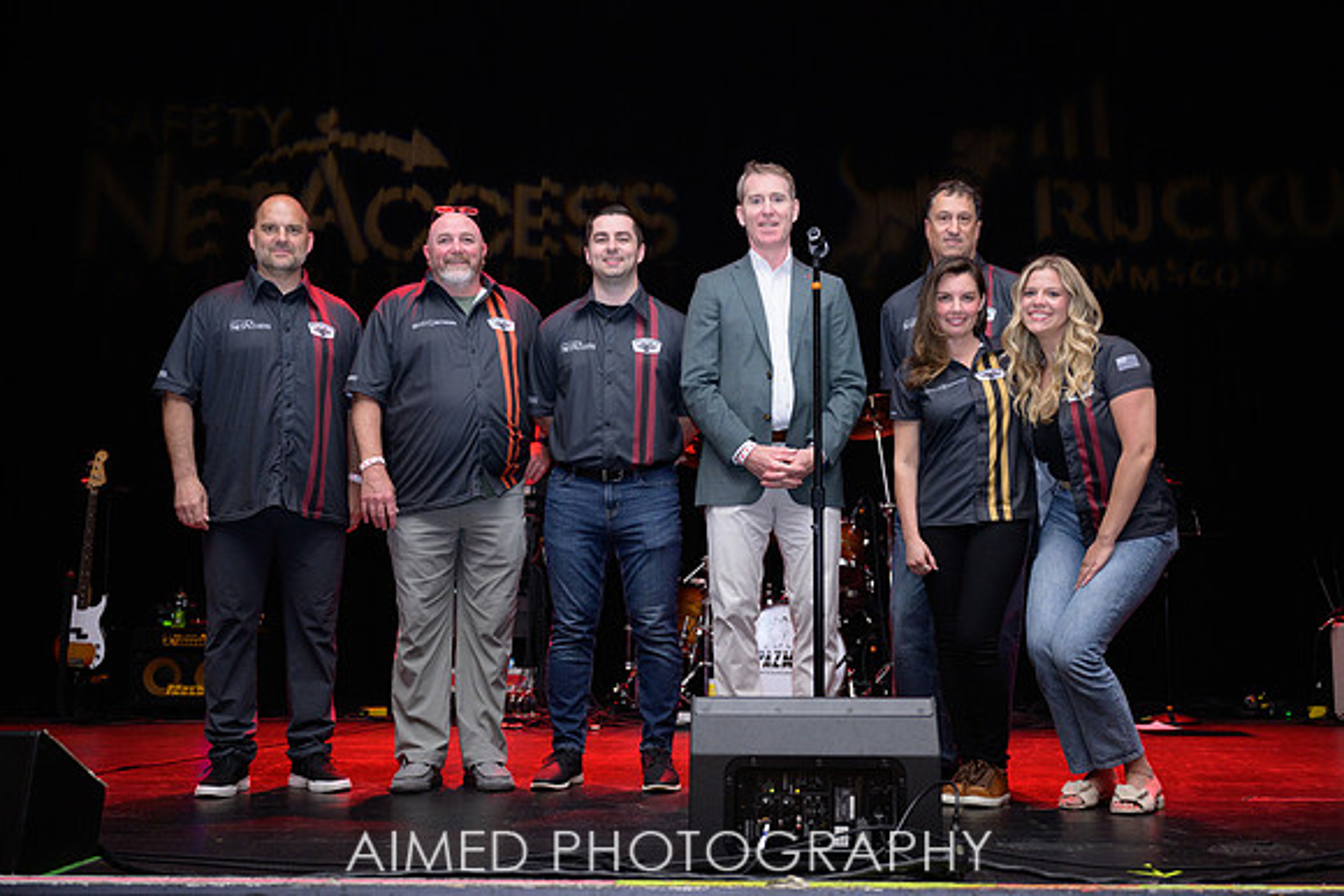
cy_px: 415
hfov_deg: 48.7
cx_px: 722
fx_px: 1485
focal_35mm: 40
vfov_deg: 33.6
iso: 1250
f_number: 2.8
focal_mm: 37
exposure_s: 1/160
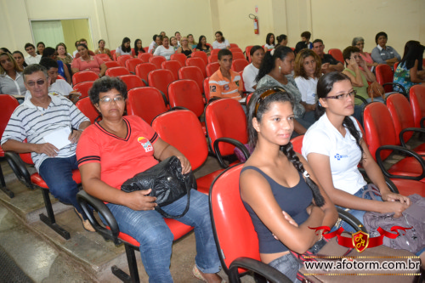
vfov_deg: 43.6
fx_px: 354
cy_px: 142
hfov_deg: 61.9
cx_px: 212
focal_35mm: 30
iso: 3200
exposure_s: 1/60
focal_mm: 20
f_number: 3.5
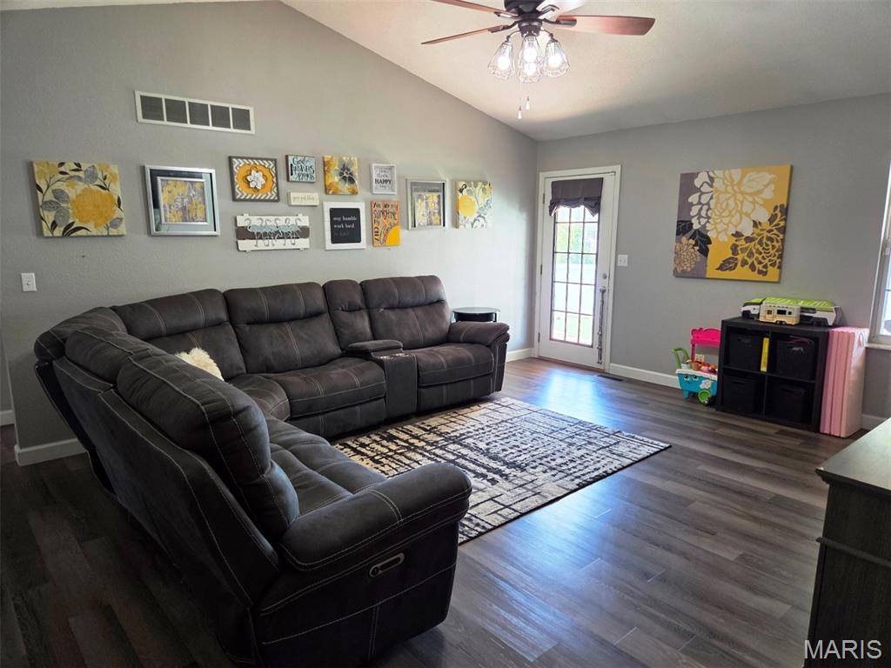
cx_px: 446
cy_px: 334
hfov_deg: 73.9
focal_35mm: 23
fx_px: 592
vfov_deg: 58.9
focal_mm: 5.4
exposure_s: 1/120
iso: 250
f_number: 1.8
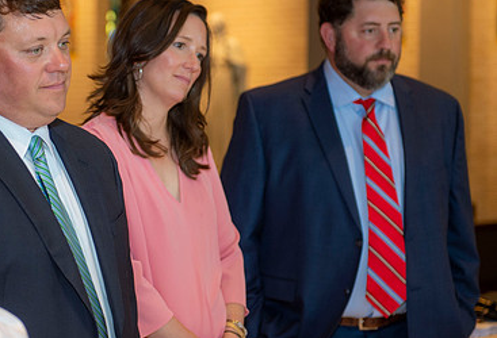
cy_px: 164
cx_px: 131
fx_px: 1557
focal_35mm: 112
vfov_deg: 12.4
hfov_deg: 18.0
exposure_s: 1/100
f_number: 2.8
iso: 1000
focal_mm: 66
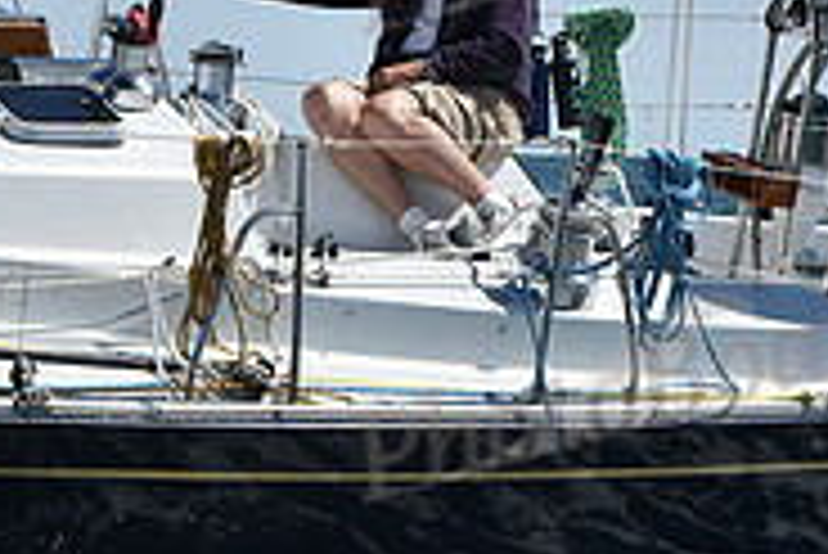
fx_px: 7389
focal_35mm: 321
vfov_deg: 4.3
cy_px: 214
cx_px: 126
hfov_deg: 6.4
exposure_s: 1/1600
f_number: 7.1
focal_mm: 102
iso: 250
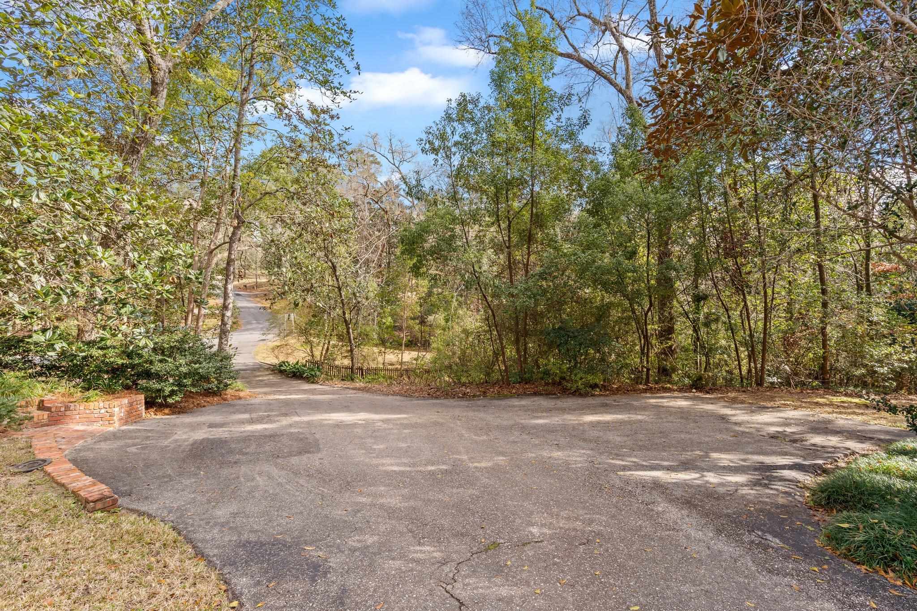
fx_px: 458
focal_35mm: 18
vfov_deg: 67.4
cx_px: 458
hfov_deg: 90.0
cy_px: 306
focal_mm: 18
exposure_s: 1/40
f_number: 9
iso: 100
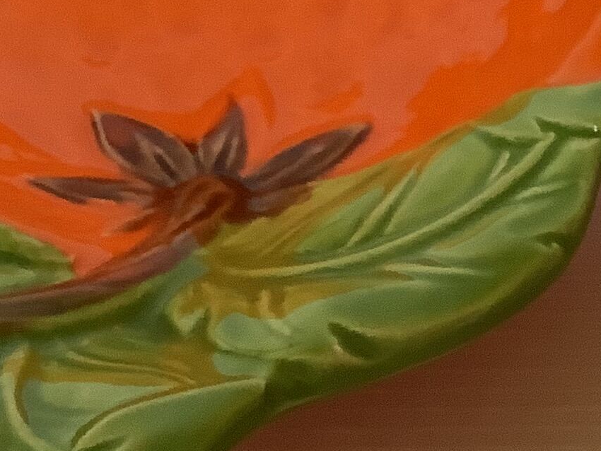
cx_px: 655
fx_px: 2067
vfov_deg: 12.4
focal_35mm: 119
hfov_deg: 16.1
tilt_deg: -45.0
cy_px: 168
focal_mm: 3.3
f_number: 2.4
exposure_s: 1/60
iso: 160
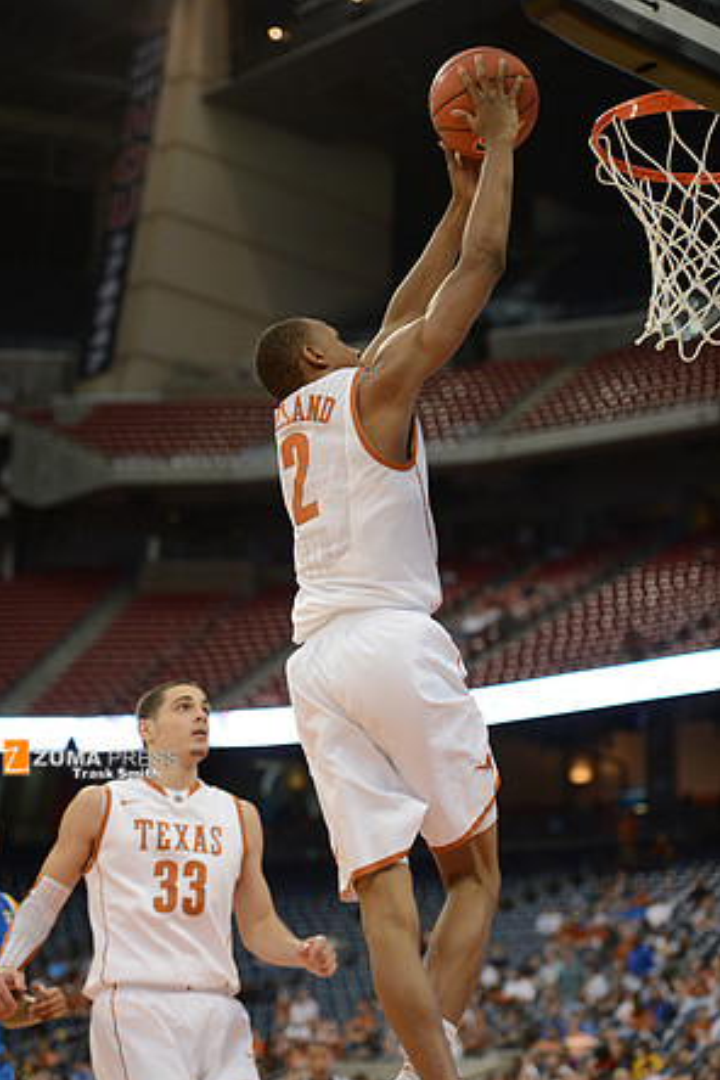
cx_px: 359
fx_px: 2610
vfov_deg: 23.4
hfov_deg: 15.7
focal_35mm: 87
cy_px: 545
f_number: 2.8
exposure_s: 1/1250
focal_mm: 86
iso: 2000
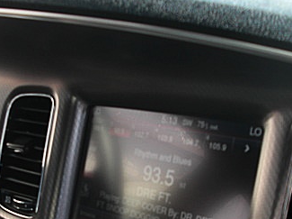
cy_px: 186
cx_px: 106
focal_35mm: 71
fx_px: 598
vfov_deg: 20.4
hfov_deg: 27.3
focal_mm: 6.3
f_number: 2.8
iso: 50
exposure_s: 1/100
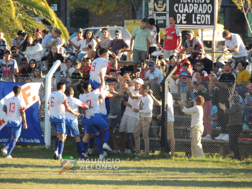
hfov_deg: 3.6
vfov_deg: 2.7
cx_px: 126
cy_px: 94
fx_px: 4004
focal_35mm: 550
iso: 400
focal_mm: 98.1
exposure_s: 1/400
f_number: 4.9
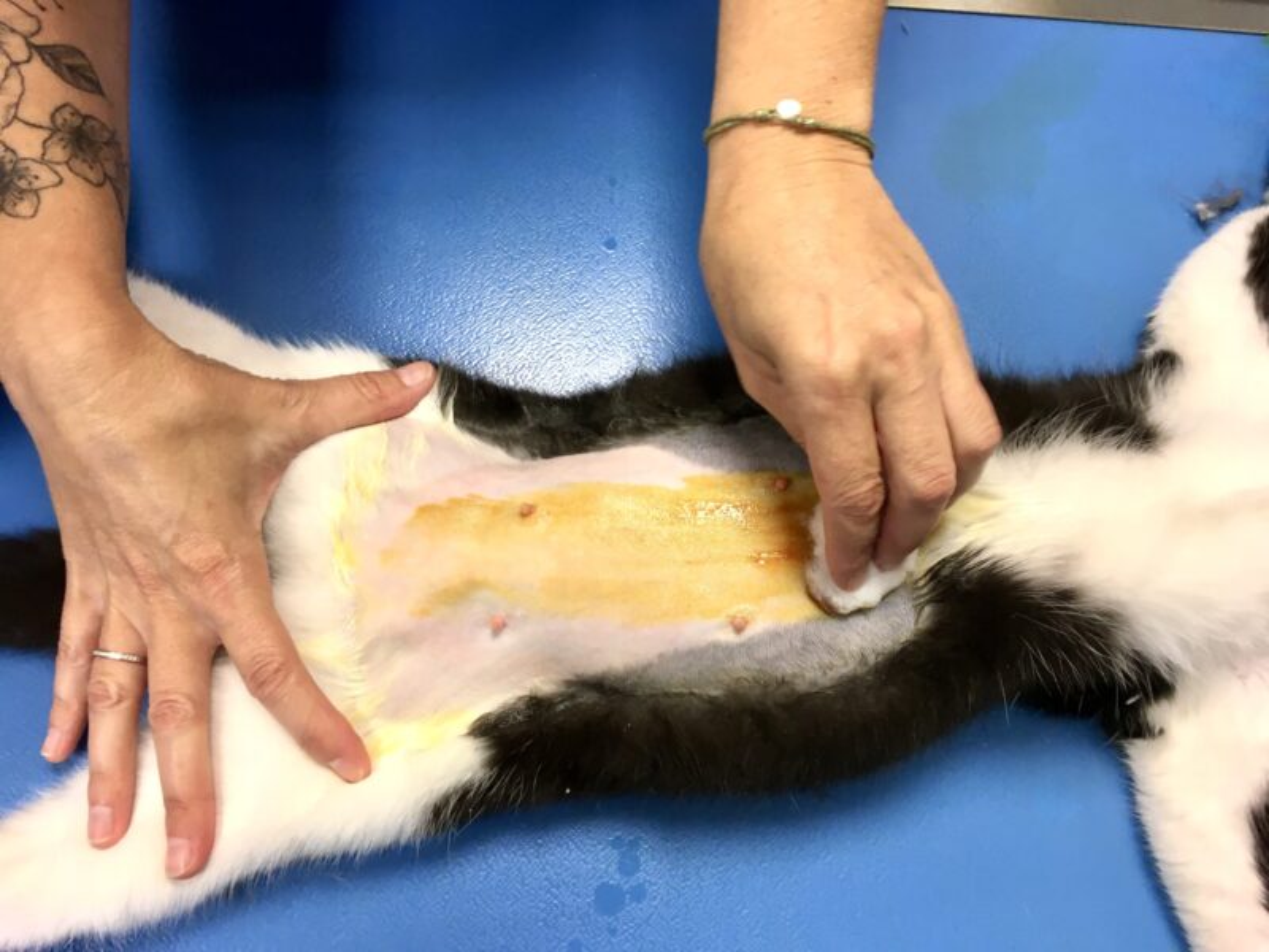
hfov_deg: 61.7
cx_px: 634
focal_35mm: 29
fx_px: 1063
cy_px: 476
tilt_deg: -70.4
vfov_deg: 48.2
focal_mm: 4.15
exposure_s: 1/33
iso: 40
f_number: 2.2
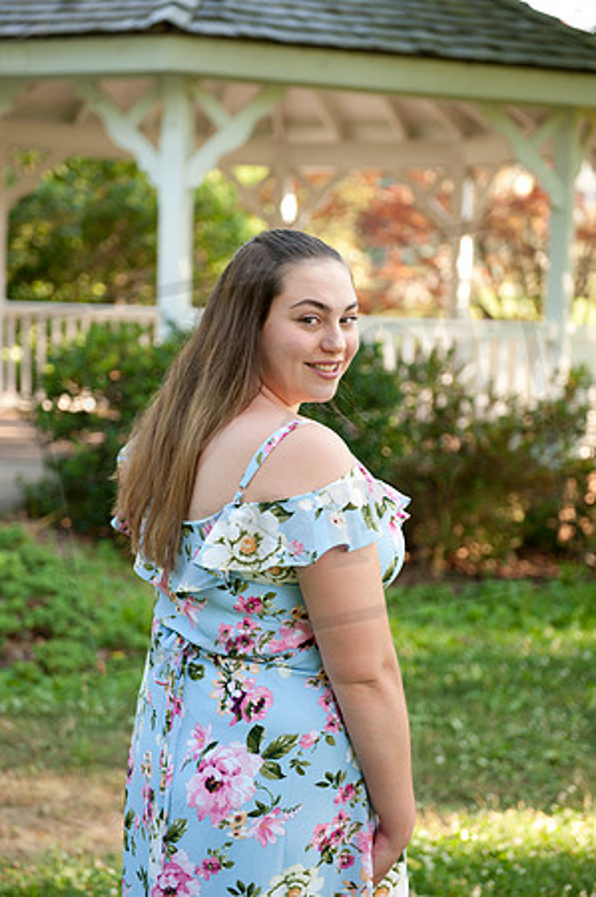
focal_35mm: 70
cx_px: 298
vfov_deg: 28.9
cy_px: 448
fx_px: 1742
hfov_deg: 19.4
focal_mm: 70
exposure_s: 1/80
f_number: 4
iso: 160
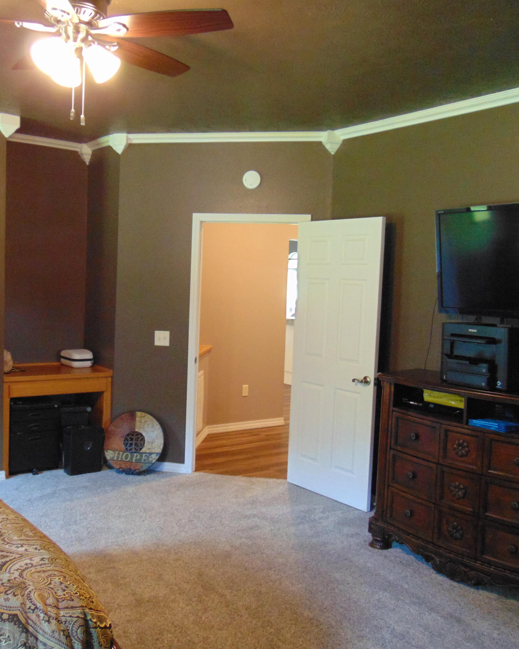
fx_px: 633
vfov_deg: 54.2
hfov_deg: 44.4
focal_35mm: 33
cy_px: 327
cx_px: 213
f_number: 3
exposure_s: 1/20
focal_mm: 4.5
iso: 400
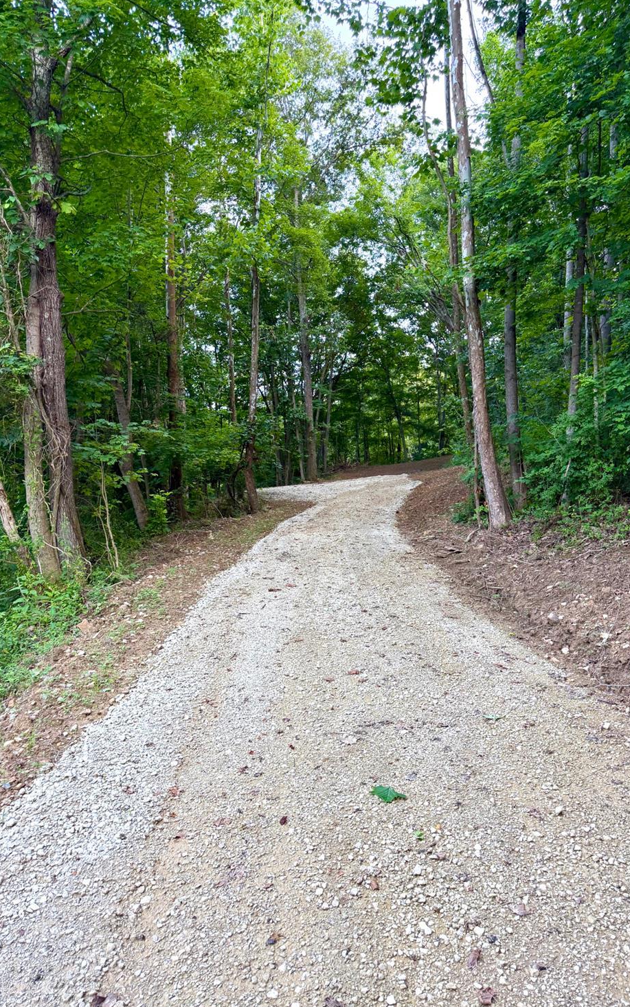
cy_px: 497
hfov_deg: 47.4
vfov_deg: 70.4
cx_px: 374
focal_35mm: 26
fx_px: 714
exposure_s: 1/208
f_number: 1.78
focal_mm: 6.76
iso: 160
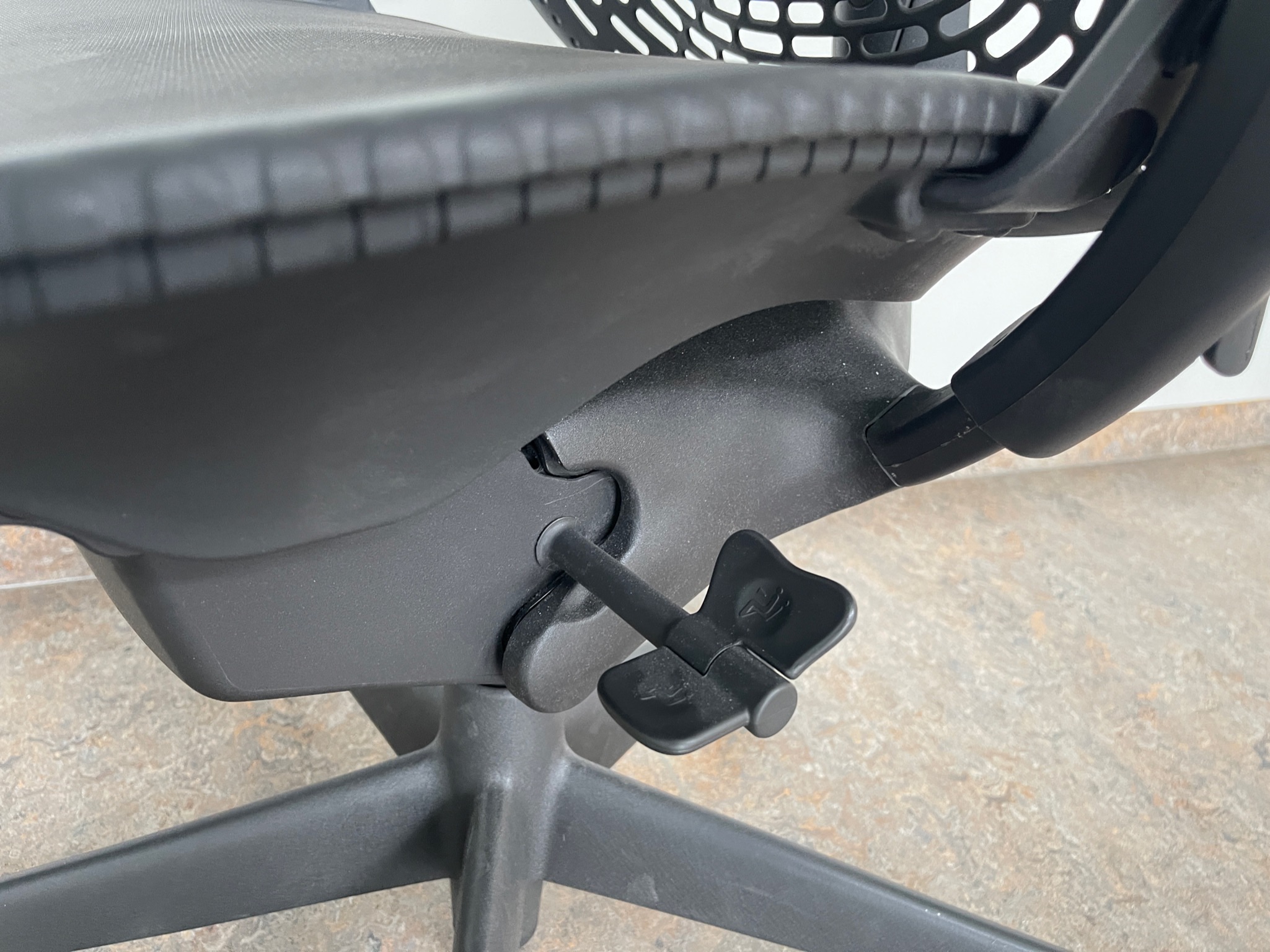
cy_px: 476
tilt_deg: -27.1
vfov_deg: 53.0
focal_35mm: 26
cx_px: 635
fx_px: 954
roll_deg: -5.1
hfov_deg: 67.3
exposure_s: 1/50
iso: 250
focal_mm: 5.1
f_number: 1.6
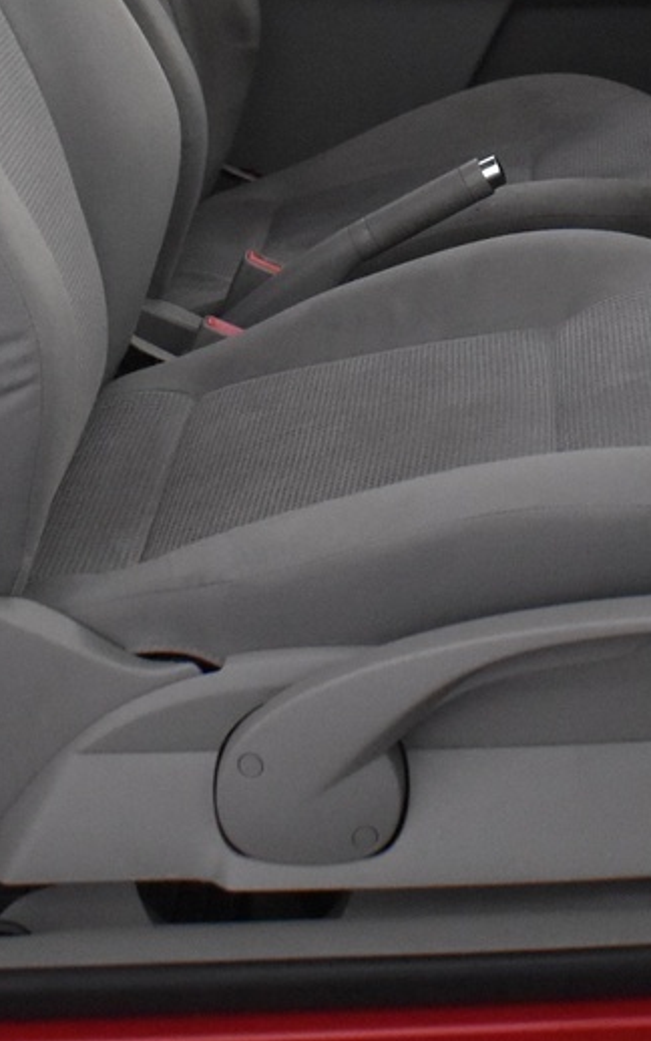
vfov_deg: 23.4
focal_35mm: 86
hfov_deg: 15.0
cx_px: 641
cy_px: 92
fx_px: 2440
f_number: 3.5
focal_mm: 18
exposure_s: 1/60
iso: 2800
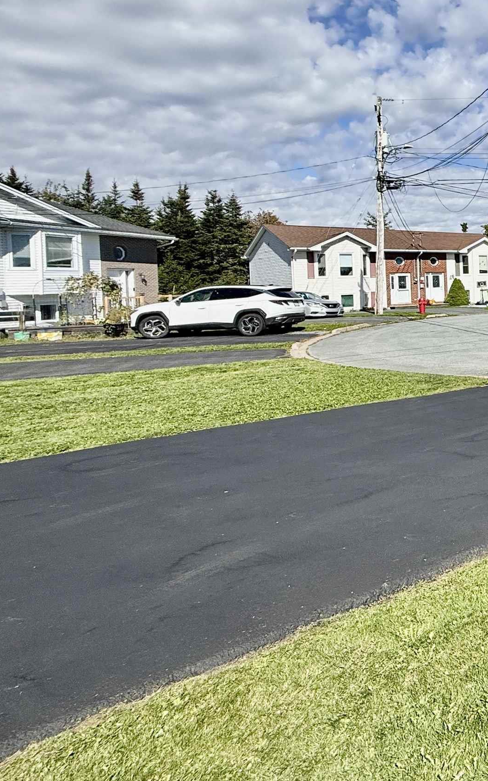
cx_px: 701
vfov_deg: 67.2
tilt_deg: +0.2
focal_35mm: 27
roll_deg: +1.4
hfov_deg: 30.3
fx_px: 575
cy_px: 285
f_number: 2.2
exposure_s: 1/3125
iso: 50
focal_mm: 2.22
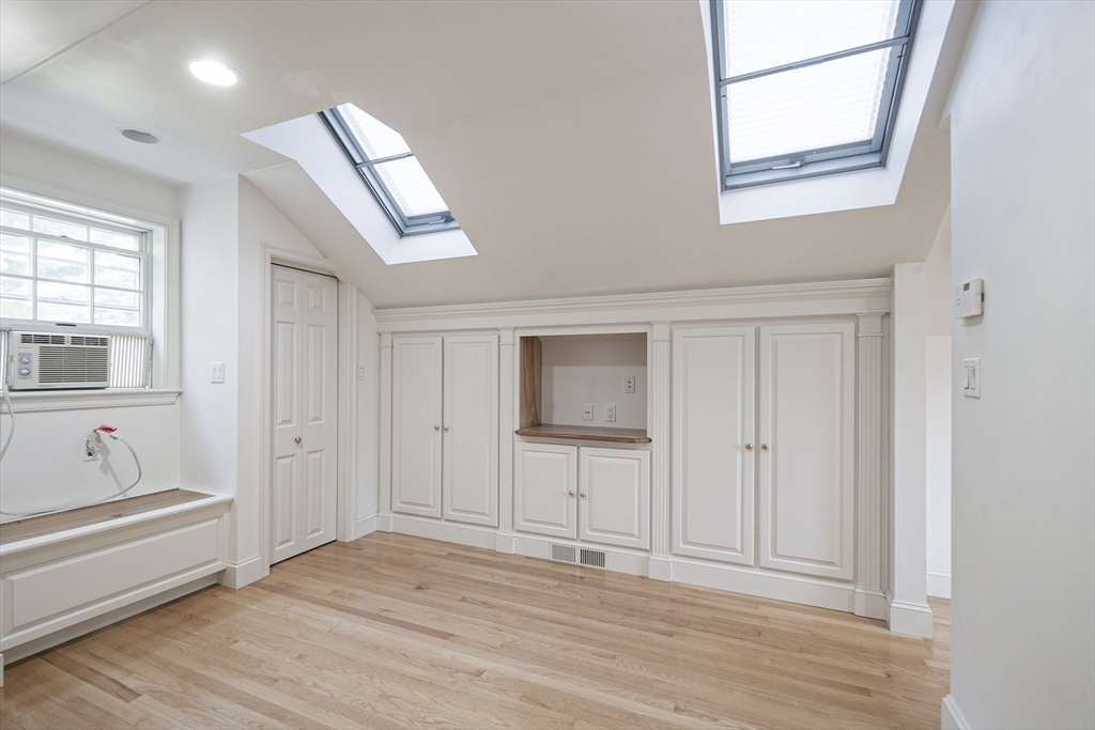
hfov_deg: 100.4
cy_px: 365
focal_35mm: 15
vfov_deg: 77.3
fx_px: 456
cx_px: 548
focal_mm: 10
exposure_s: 1/100
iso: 1250
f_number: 8
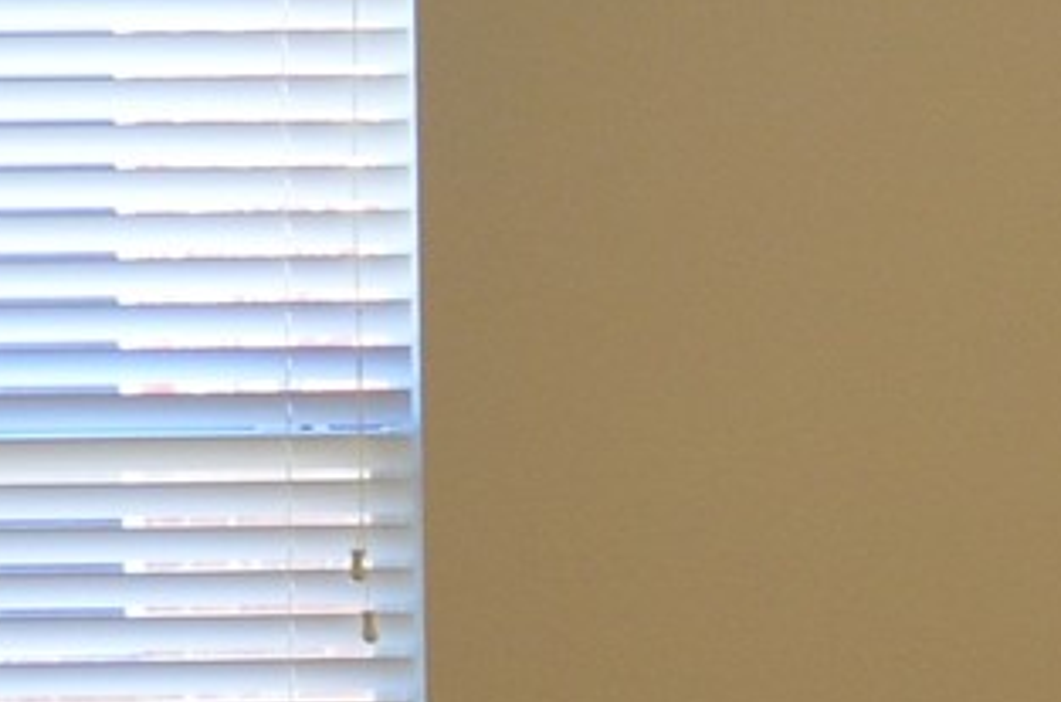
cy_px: 1053
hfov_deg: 9.3
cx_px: 1090
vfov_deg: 6.2
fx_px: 6452
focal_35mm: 219
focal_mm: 21
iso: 800
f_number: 4
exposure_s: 1/60
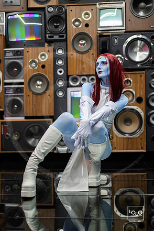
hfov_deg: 26.5
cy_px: 115
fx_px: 327
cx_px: 76
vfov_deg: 38.9
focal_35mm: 51
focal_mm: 50
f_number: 1.2
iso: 1000
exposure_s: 1/250
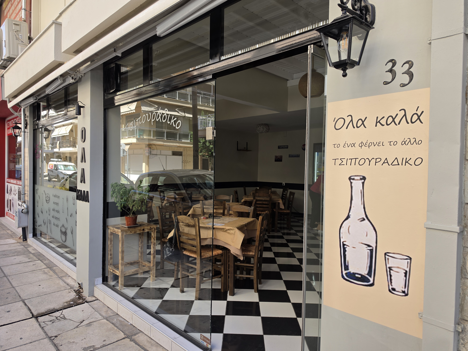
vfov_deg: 58.9
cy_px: 176
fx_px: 311
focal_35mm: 23
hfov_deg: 73.9
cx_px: 234
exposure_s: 1/359
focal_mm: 6.5
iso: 20
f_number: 1.4
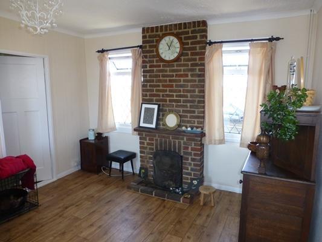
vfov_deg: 56.8
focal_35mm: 24
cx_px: 161
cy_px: 121
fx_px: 223
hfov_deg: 71.6
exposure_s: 1/60
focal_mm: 4.3
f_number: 3.3
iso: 250
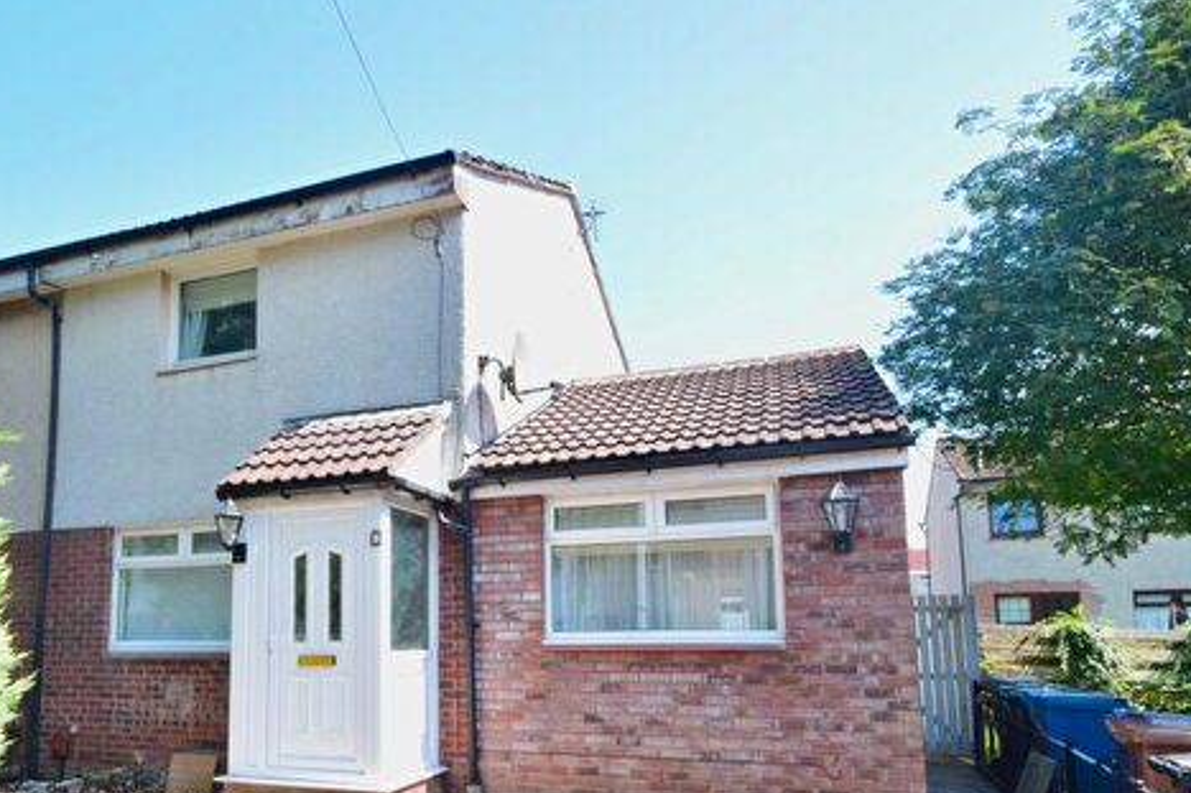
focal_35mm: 25
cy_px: 544
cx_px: 454
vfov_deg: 50.5
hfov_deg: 71.0
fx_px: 818
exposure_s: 1/125
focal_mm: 11
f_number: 16
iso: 800
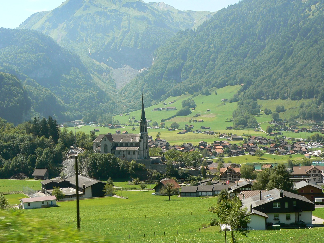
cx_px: 162
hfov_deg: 37.5
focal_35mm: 51
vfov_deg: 28.6
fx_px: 477
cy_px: 122
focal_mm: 6.9
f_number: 5.6
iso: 80
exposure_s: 1/200
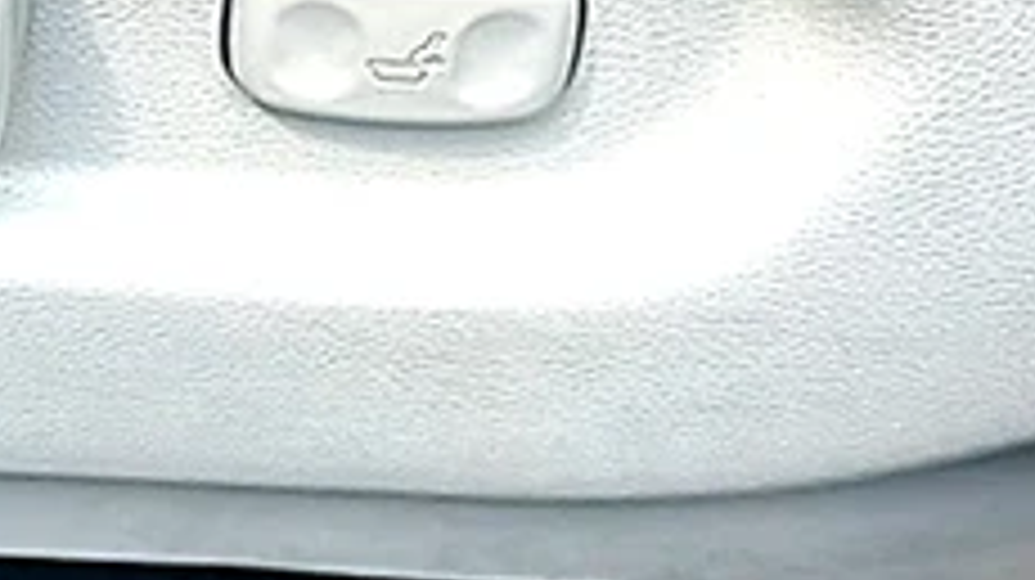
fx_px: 4004
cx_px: -108
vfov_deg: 8.1
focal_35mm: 146
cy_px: -250
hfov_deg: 14.4
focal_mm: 6.86
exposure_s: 1/449
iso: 80
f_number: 1.78
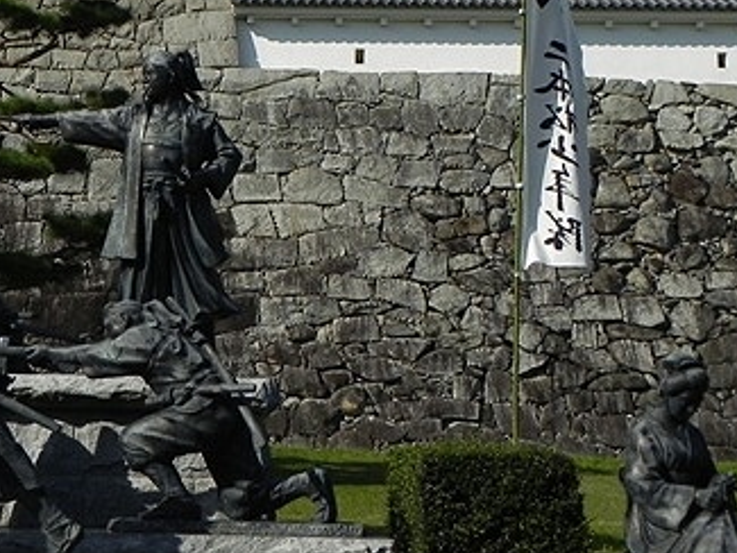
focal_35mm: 86
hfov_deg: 22.4
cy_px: 84
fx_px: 1832
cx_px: 145
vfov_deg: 17.0
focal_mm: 8.2
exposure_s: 1/1600
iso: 200
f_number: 5.6
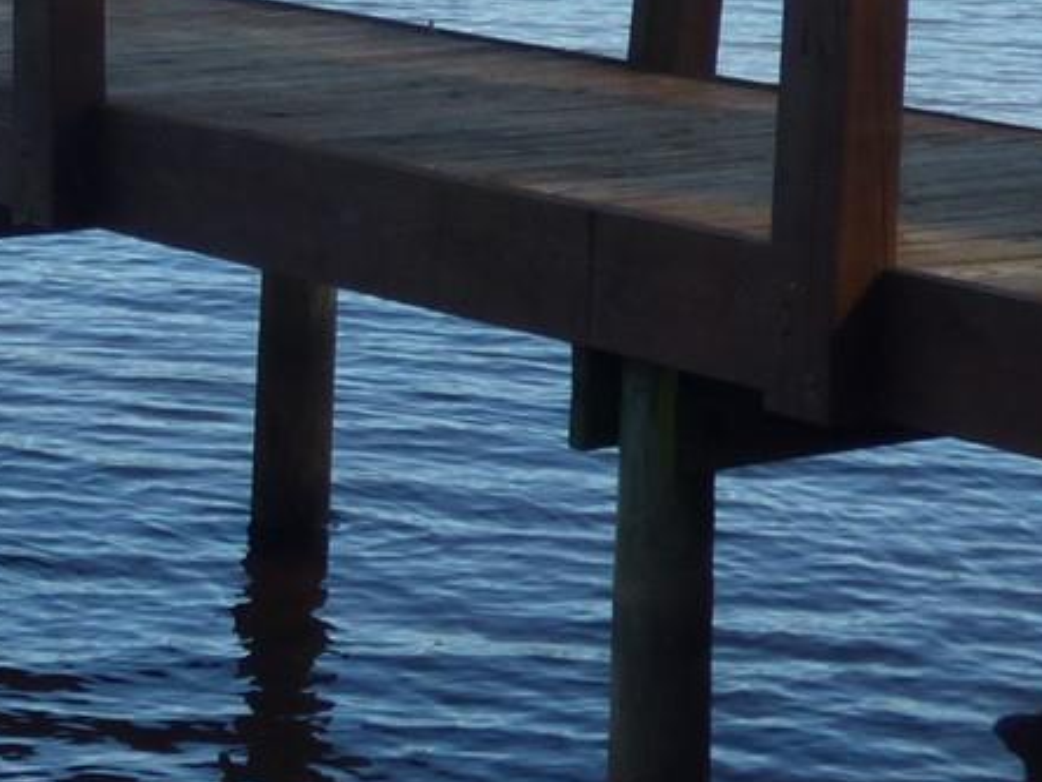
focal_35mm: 143
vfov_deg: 10.2
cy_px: -134
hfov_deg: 13.2
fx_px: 4305
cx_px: -429
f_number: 3.3
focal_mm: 5.53
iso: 100
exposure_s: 1/500
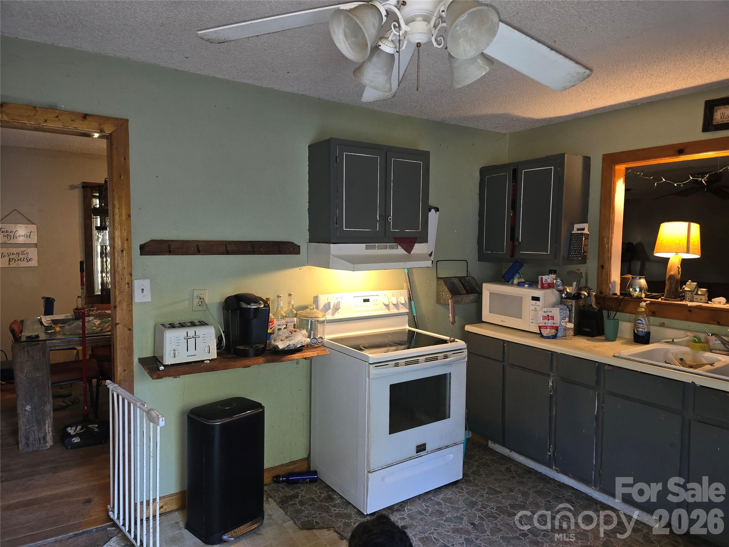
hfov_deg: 73.9
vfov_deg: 58.9
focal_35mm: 23
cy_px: 274
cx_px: 364
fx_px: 484
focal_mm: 6.3
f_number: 1.7
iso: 160
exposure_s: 1/24
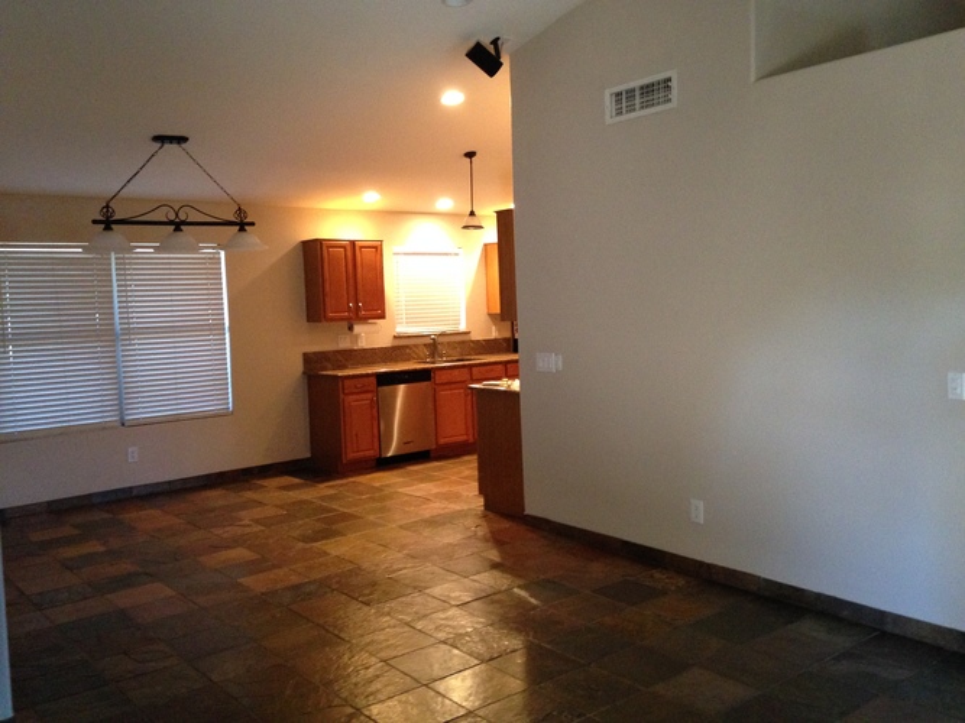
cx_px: 482
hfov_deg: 55.4
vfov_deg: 42.9
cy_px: 362
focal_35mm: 33
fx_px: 920
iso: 400
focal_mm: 4.12
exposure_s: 1/17
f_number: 2.4
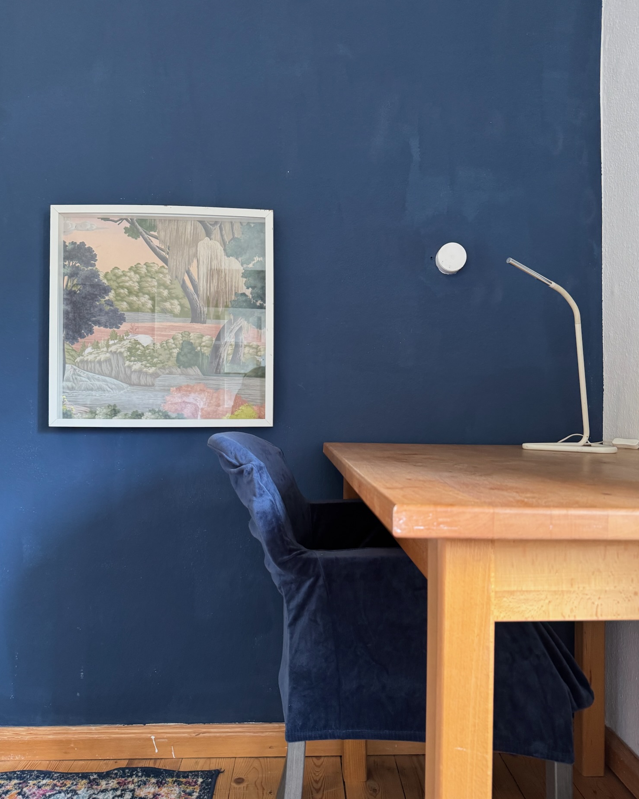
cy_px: 401
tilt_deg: +0.4
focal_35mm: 26
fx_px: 615
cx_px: 325
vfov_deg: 66.0
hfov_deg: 54.9
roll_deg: +0.2
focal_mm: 6.76
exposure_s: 1/50
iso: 200
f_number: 1.78
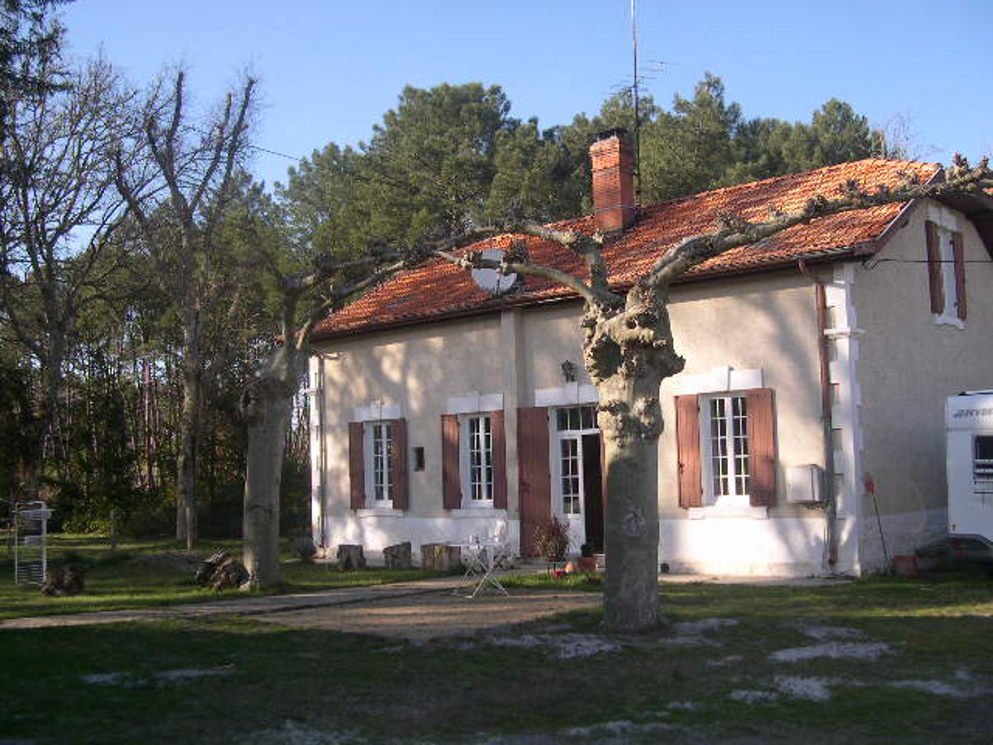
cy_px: 372
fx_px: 1090
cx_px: 496
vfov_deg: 37.7
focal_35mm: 38
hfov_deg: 49.0
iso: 100
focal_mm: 8
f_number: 2.8
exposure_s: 1/634
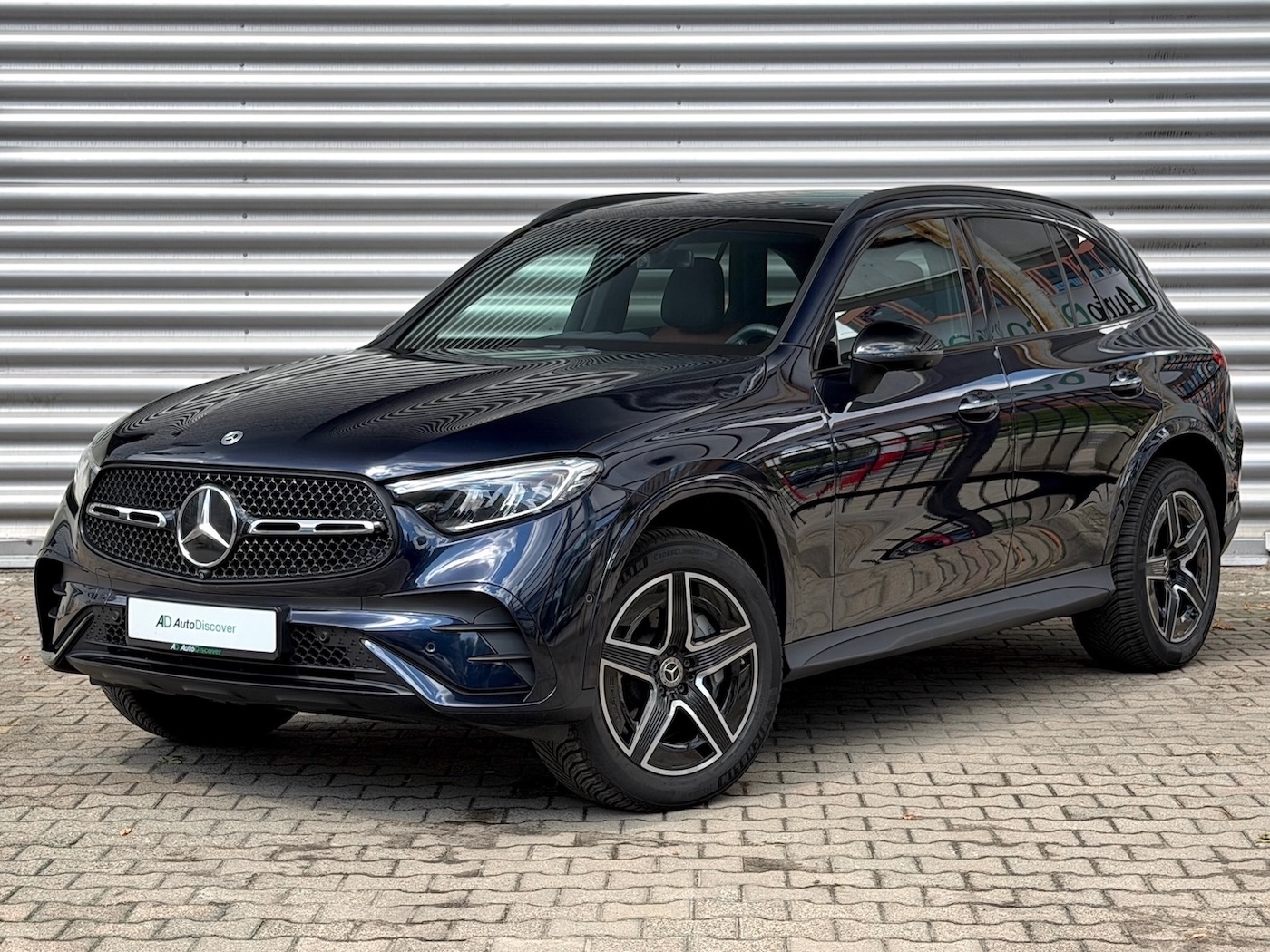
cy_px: 476
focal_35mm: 48
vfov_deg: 30.3
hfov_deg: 39.7
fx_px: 1761
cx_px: 635
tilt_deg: -2.0
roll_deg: +0.4
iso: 80
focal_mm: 6.76
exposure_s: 1/371
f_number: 1.78
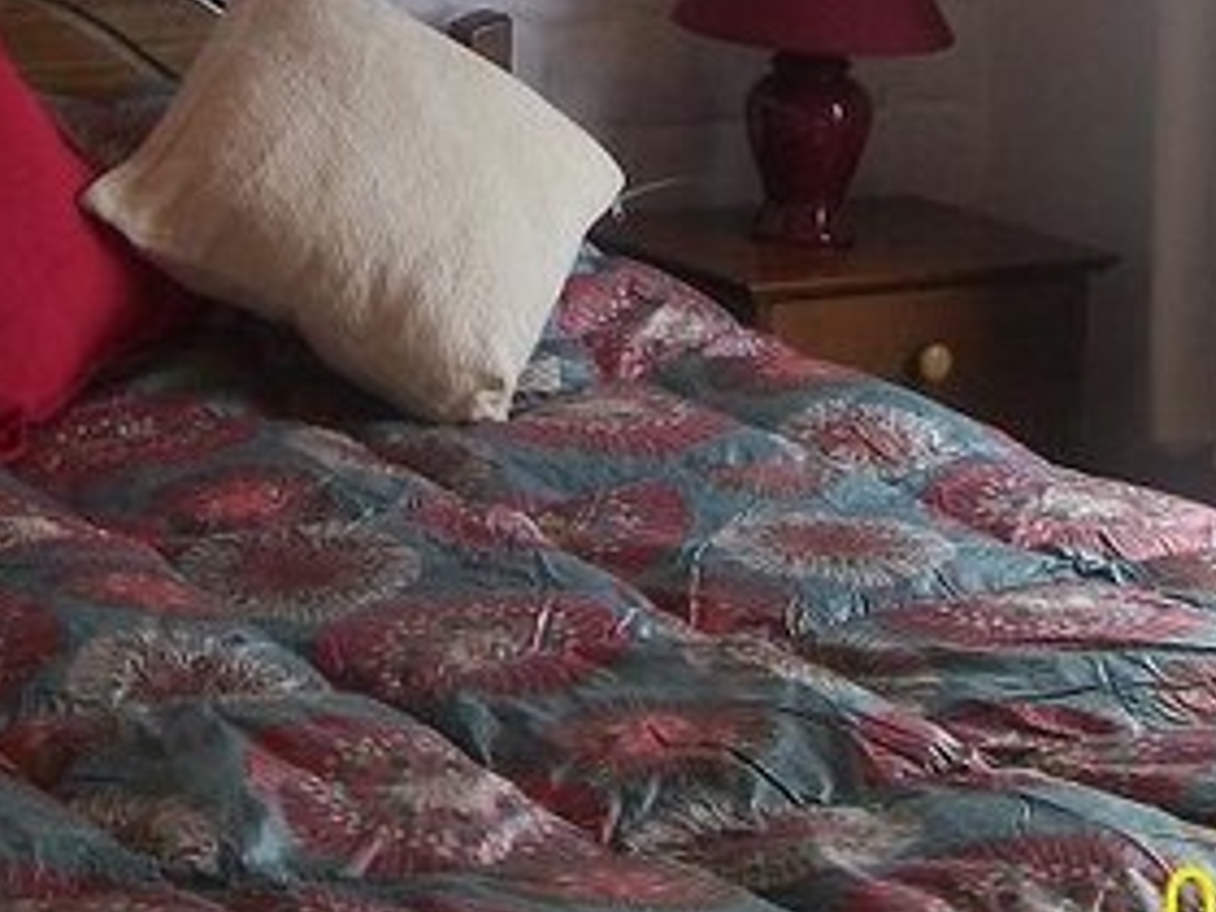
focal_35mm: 103
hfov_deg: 18.8
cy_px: -96
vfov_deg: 14.0
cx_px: 195
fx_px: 3618
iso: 80
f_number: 2.7
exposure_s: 1/100
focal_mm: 6
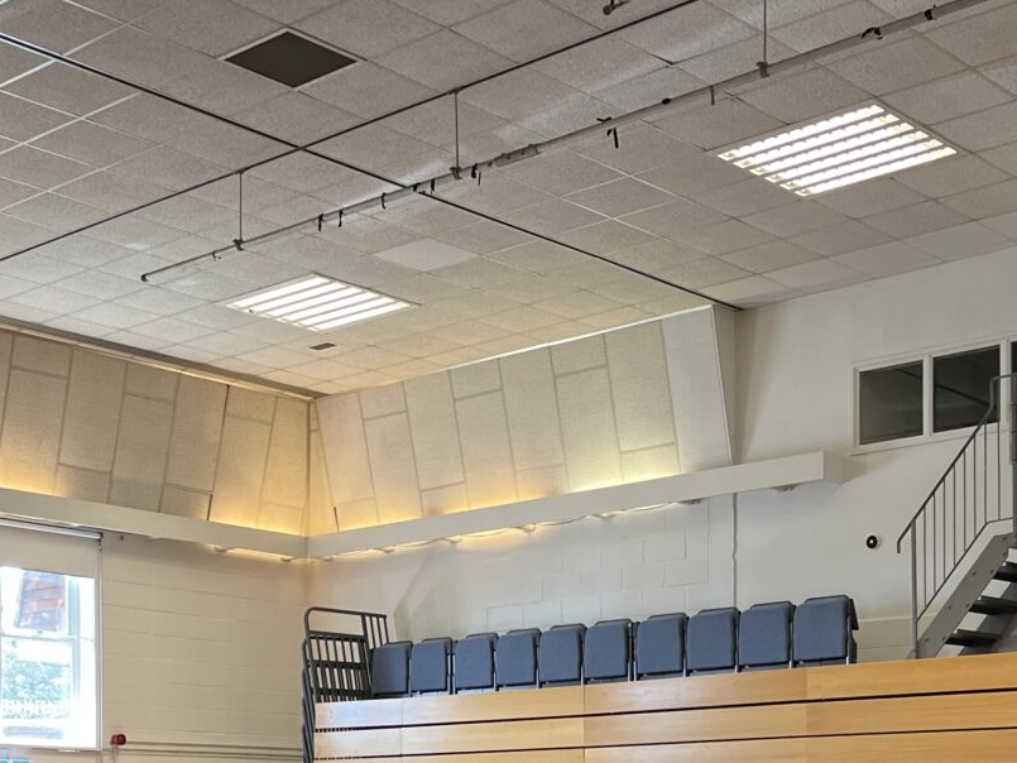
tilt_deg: +2.4
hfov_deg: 31.2
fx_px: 1822
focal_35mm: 62
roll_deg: +1.2
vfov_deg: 22.2
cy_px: 859
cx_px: 448
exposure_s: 1/100
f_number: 1.6
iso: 100
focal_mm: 5.1
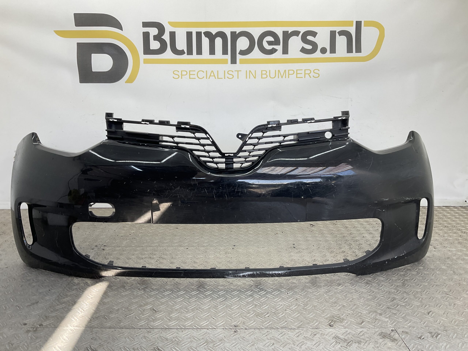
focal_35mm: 29
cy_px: 176
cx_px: 234
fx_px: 392
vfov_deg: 48.2
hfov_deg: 61.7
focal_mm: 3
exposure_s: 1/126
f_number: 1.8
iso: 16
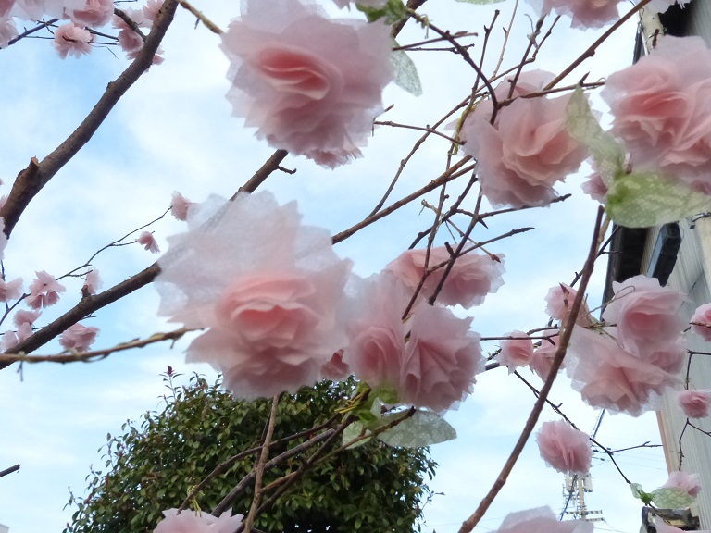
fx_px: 719
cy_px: 266
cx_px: 356
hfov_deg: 52.6
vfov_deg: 40.7
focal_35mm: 35
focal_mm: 6.3
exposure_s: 1/1600
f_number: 5
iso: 800
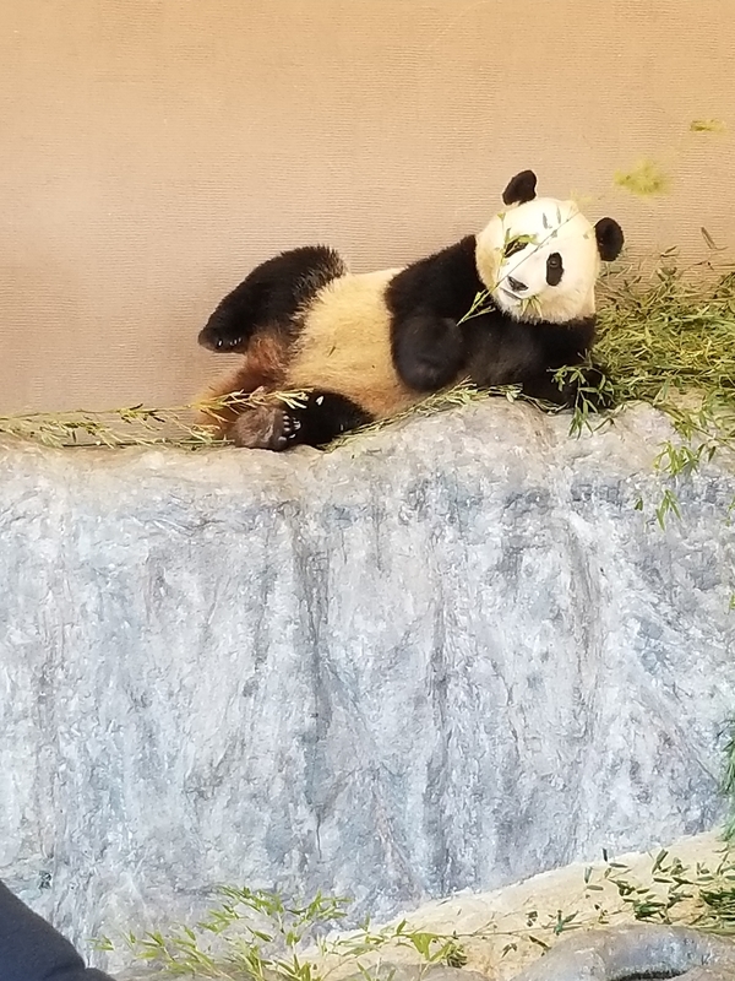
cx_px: 368
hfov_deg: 53.1
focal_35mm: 26
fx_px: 736
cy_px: 490
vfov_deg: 67.3
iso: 125
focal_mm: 4.25
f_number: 1.7
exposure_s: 1/50
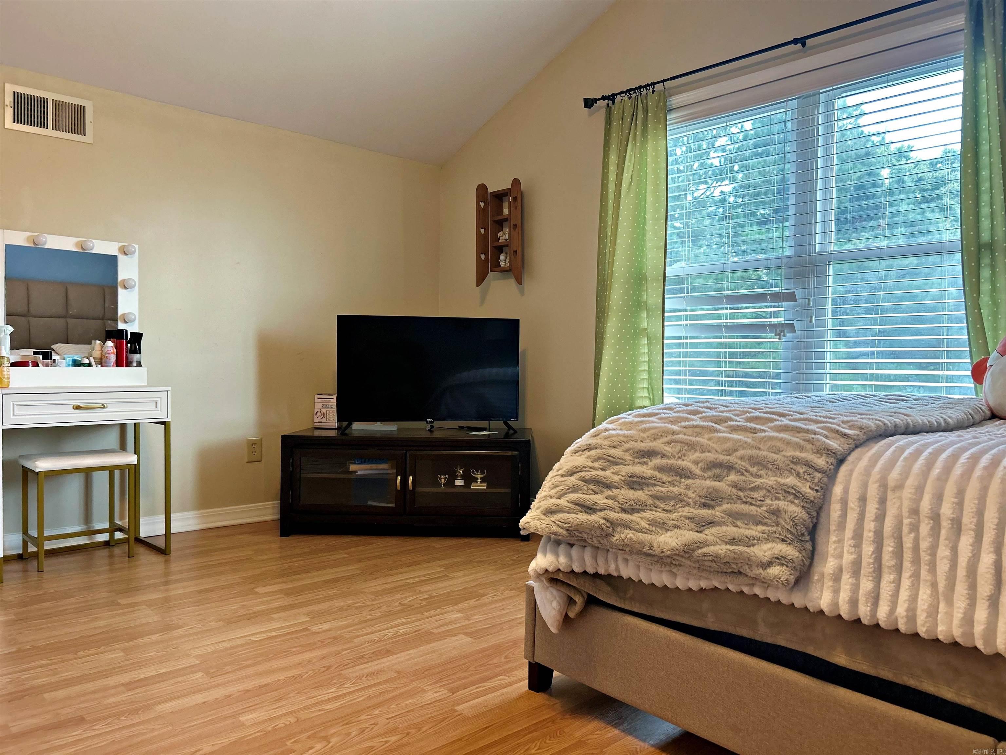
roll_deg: -0.5
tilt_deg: -2.0
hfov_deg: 67.3
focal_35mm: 26
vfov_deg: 53.1
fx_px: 756
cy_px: 378
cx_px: 503
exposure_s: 1/108
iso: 125
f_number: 1.5
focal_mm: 5.7
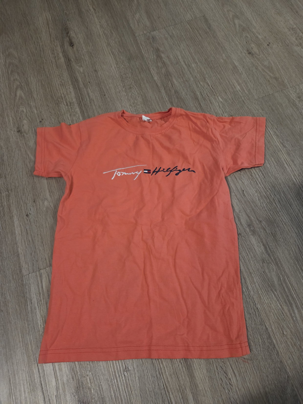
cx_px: 152
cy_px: 202
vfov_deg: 73.9
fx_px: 268
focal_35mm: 23
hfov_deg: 58.9
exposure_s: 1/100
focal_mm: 5.4
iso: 1000
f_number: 1.8
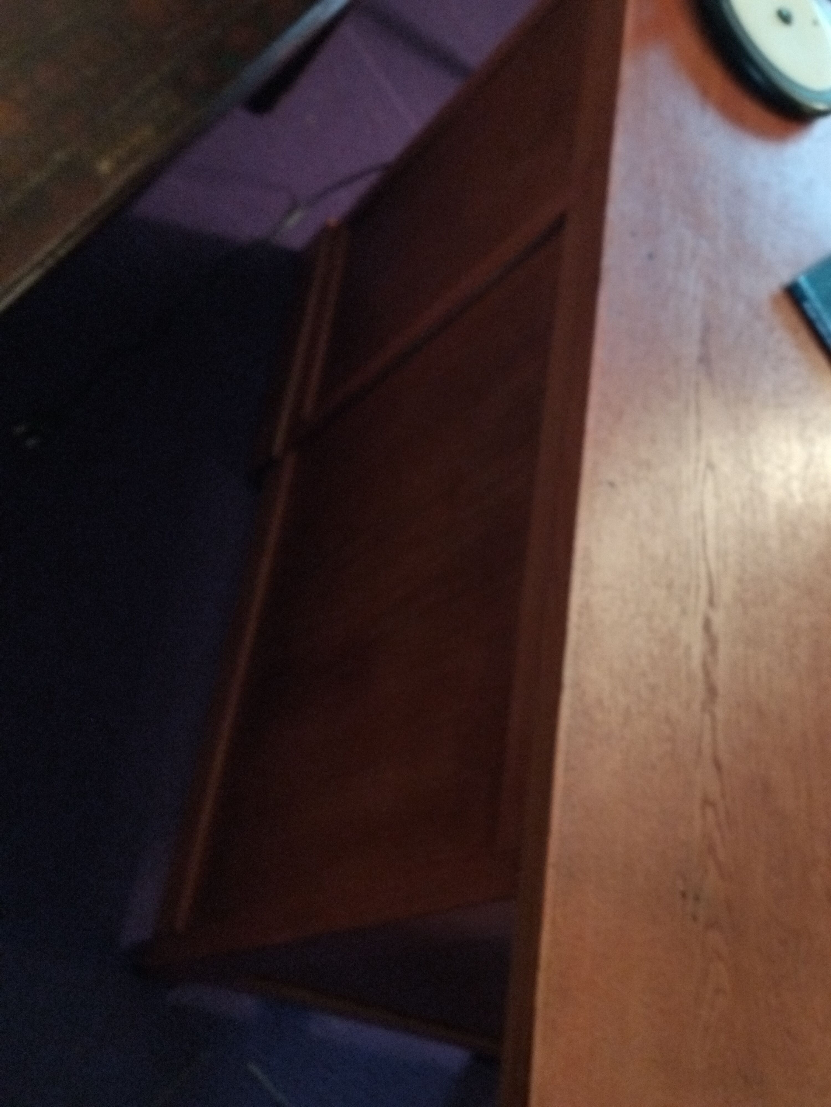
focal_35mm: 27
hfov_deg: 51.4
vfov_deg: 65.3
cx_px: 416
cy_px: 554
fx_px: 864
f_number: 1.79
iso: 438
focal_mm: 4.74
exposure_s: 1/17
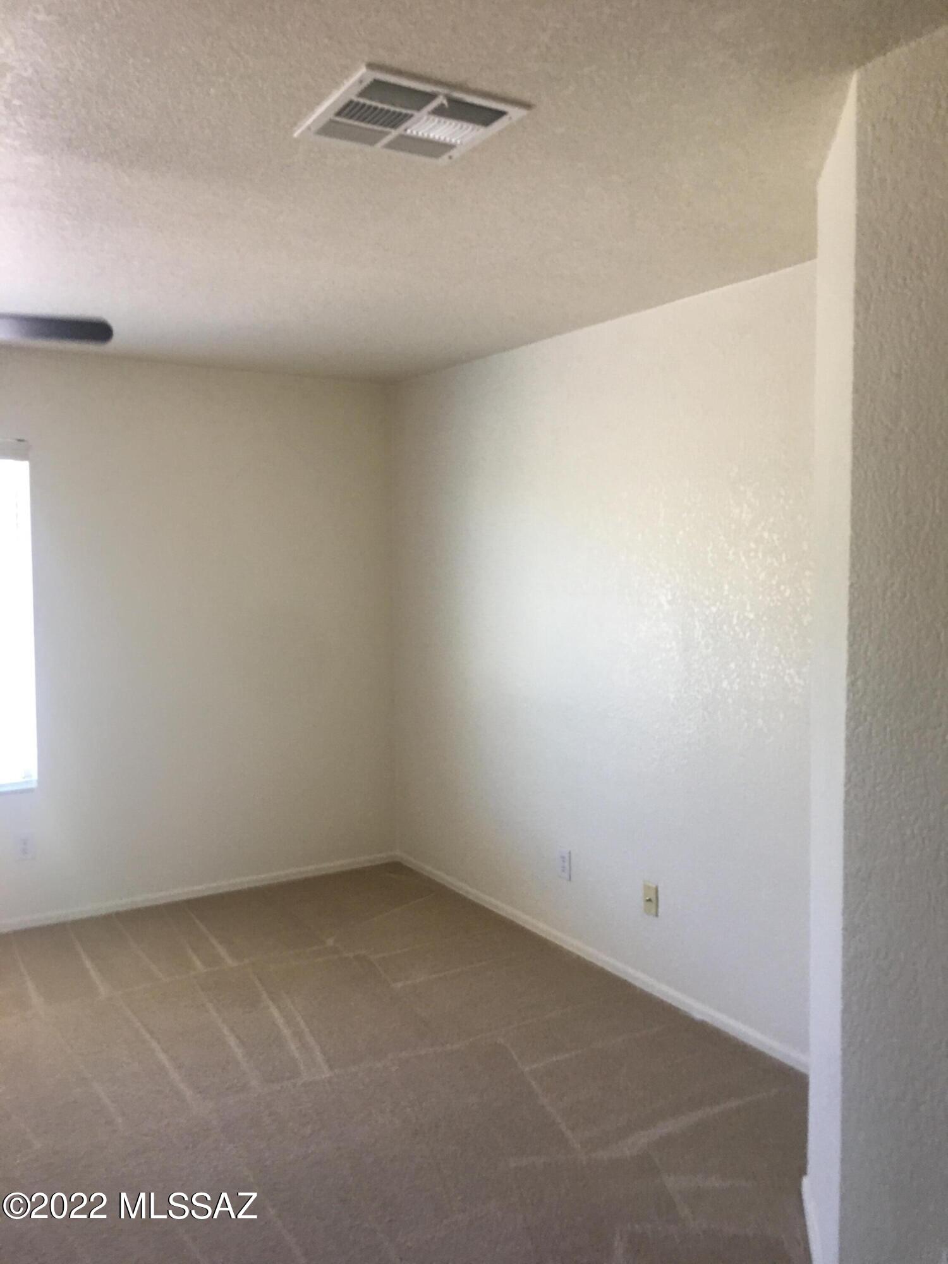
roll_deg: +0.4
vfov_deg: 61.7
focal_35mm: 29
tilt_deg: -3.1
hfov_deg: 48.2
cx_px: 474
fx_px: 1059
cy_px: 632
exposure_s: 1/30
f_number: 2.2
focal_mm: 4.15
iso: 40
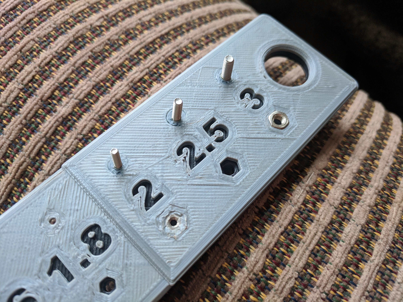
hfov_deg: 67.3
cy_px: 151
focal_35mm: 26
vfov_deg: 53.1
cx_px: 202
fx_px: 303
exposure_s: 1/60
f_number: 2
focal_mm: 4.67
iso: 391
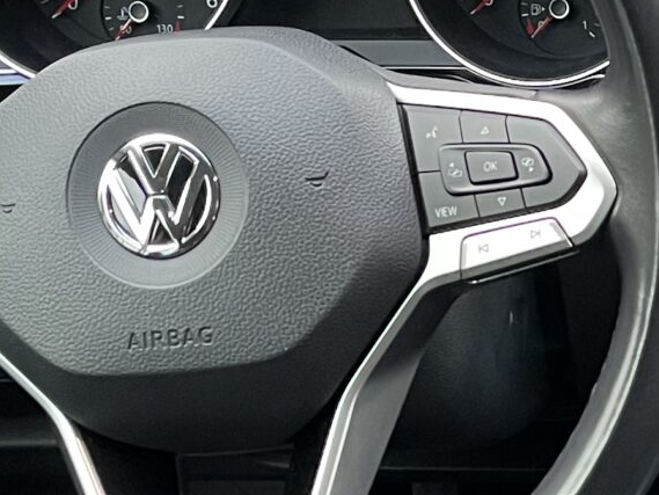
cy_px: 584
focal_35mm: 117
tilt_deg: -37.3
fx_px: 2228
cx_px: 759
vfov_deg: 12.4
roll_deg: +0.6
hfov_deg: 16.2
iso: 320
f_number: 1.6
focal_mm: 5.1
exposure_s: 1/60
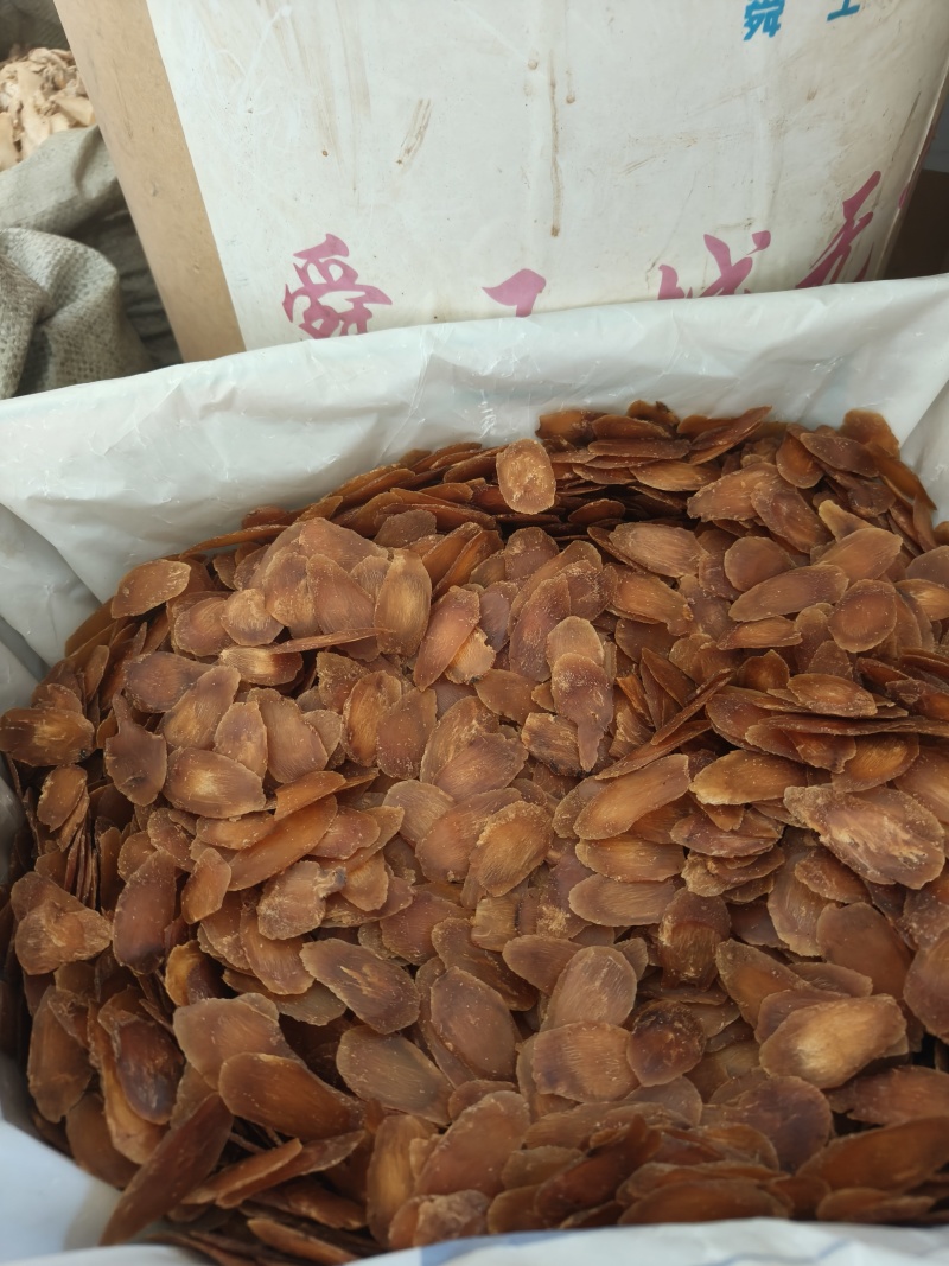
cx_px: 474
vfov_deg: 71.6
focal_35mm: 24
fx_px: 877
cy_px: 633
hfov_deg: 56.8
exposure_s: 1/49.8
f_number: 1.8
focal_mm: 5.59
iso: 800
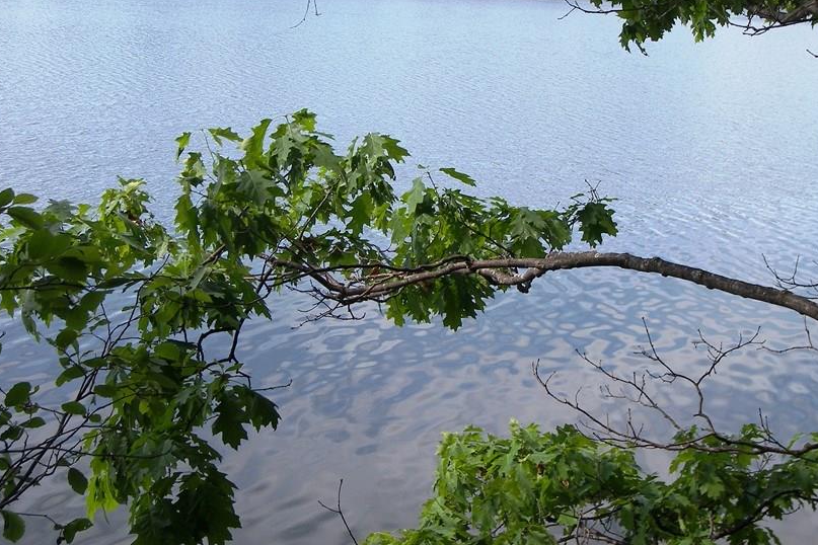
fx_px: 1409
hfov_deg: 32.4
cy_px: 205
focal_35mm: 62
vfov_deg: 21.9
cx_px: 439
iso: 50
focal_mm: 9.8
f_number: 3.6
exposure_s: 1/320
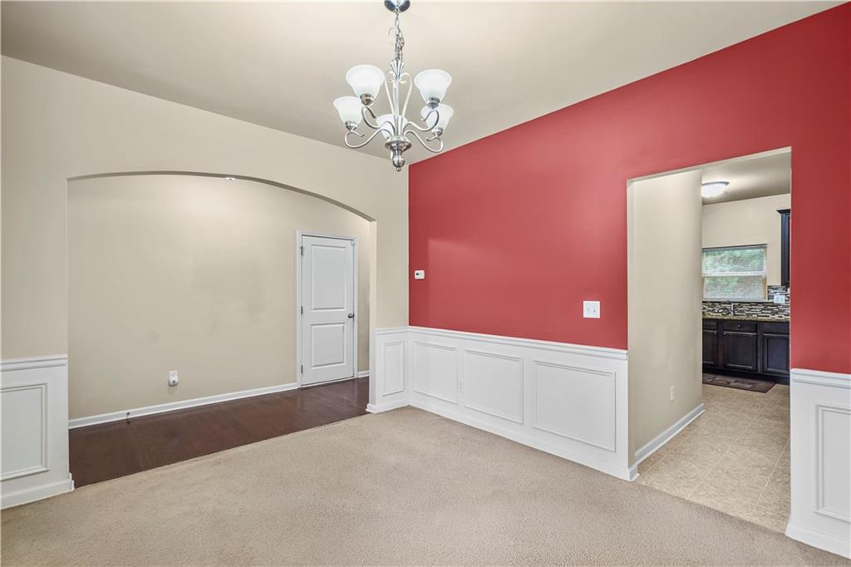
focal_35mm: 16
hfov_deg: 96.8
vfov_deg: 73.7
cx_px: 426
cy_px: 284
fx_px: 378
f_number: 5.6
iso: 400
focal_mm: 16
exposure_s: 1/6
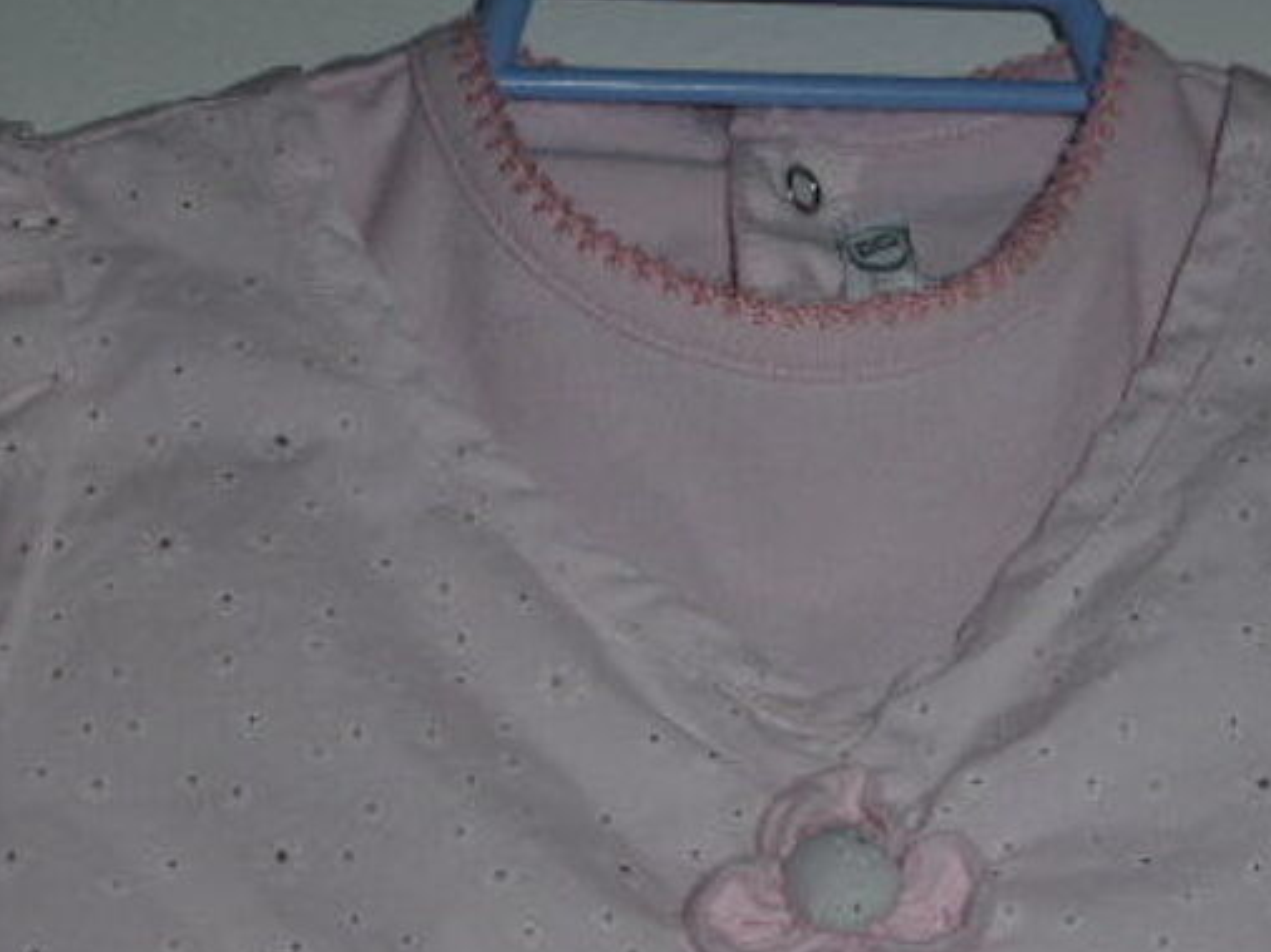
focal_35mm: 85
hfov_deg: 22.9
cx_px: 867
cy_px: 902
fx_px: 3119
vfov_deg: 17.0
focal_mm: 7.4
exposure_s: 1/60
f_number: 3.9
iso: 100
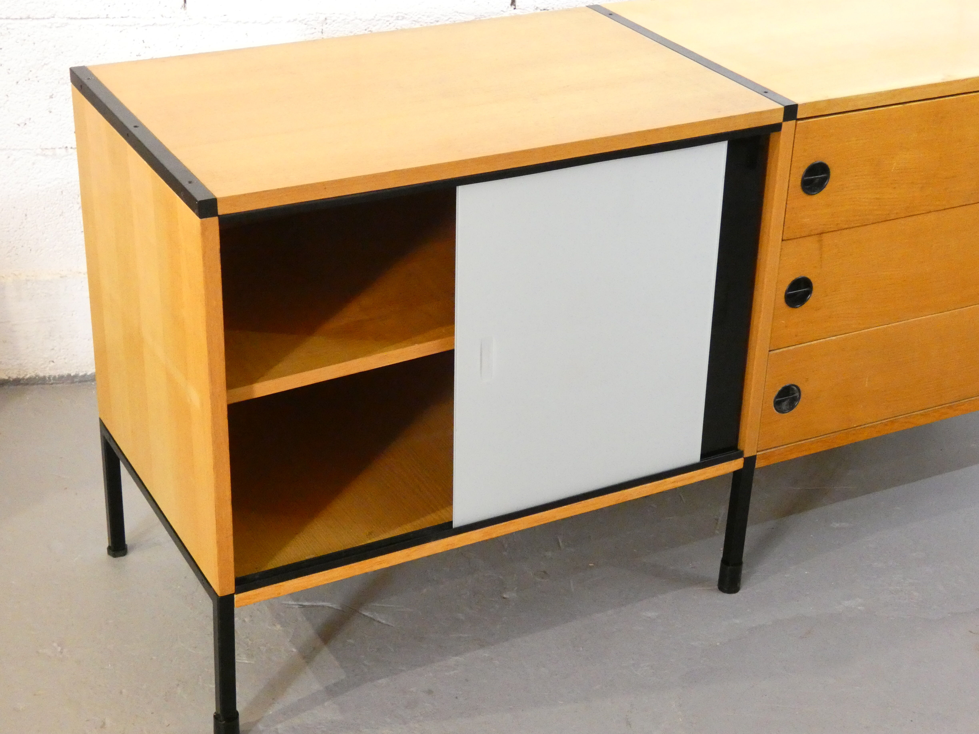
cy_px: 367
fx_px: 1725
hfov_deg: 31.7
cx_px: 490
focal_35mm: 61
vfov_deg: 24.0
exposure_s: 1/40
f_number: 4.1
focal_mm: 10.8
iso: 1600
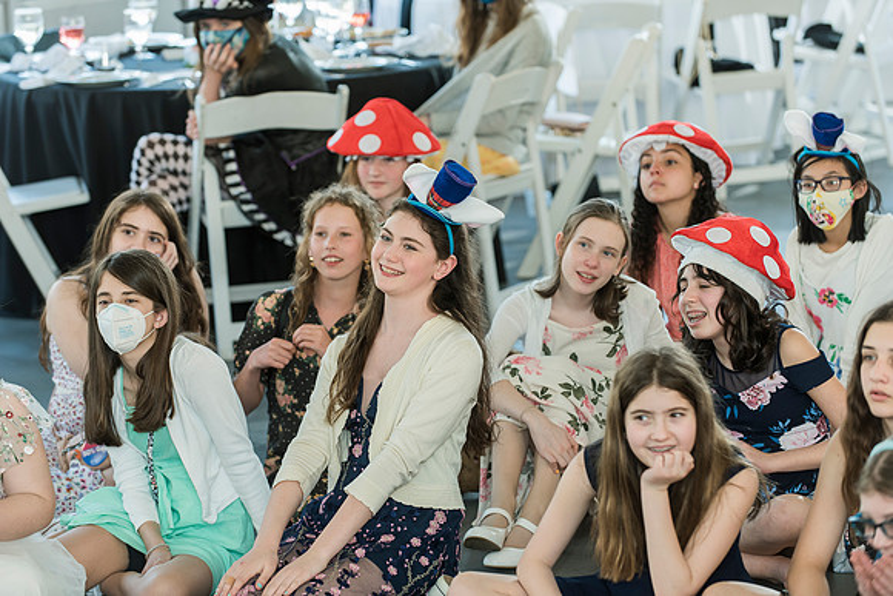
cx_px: 446
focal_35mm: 130
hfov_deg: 15.8
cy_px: 298
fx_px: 3225
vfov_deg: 10.6
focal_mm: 130
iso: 640
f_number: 4
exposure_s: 1/160
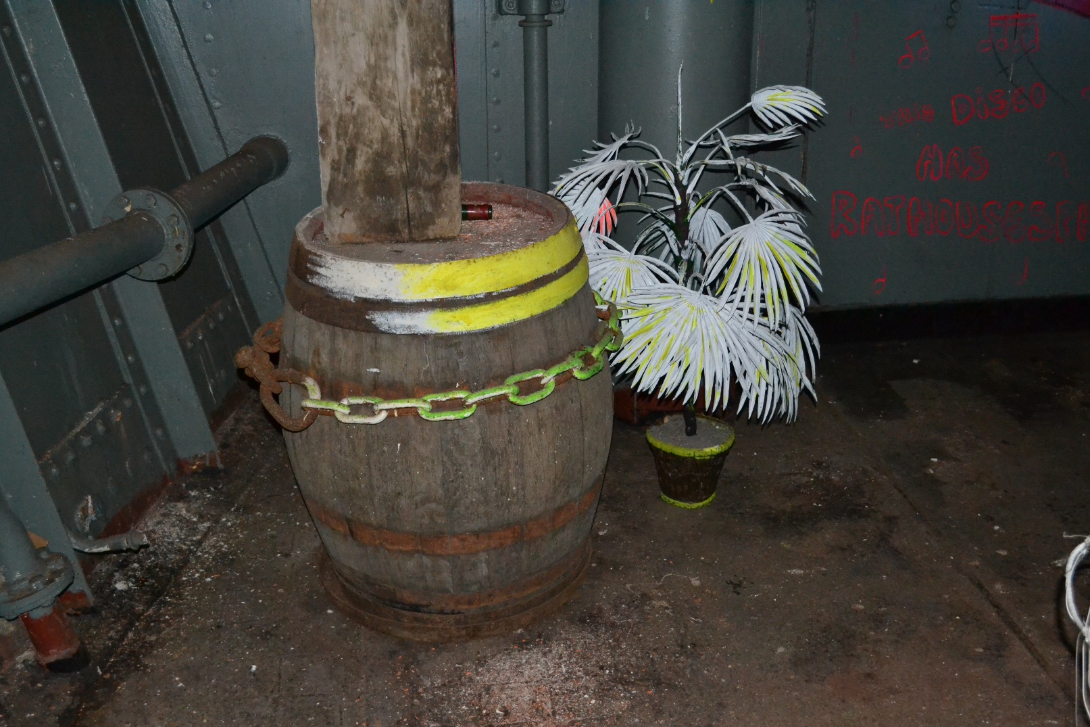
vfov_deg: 31.9
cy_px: 364
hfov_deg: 46.4
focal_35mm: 42
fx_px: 1271
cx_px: 545
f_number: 4.5
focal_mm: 28
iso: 3200
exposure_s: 1/60
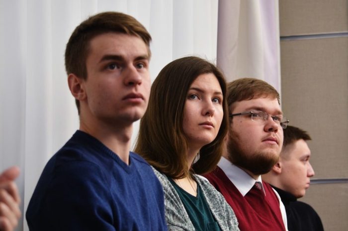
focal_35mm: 105
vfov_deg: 13.0
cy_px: 116
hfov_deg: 19.5
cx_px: 174
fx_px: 1013
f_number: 4.5
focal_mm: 70
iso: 400
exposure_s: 1/60
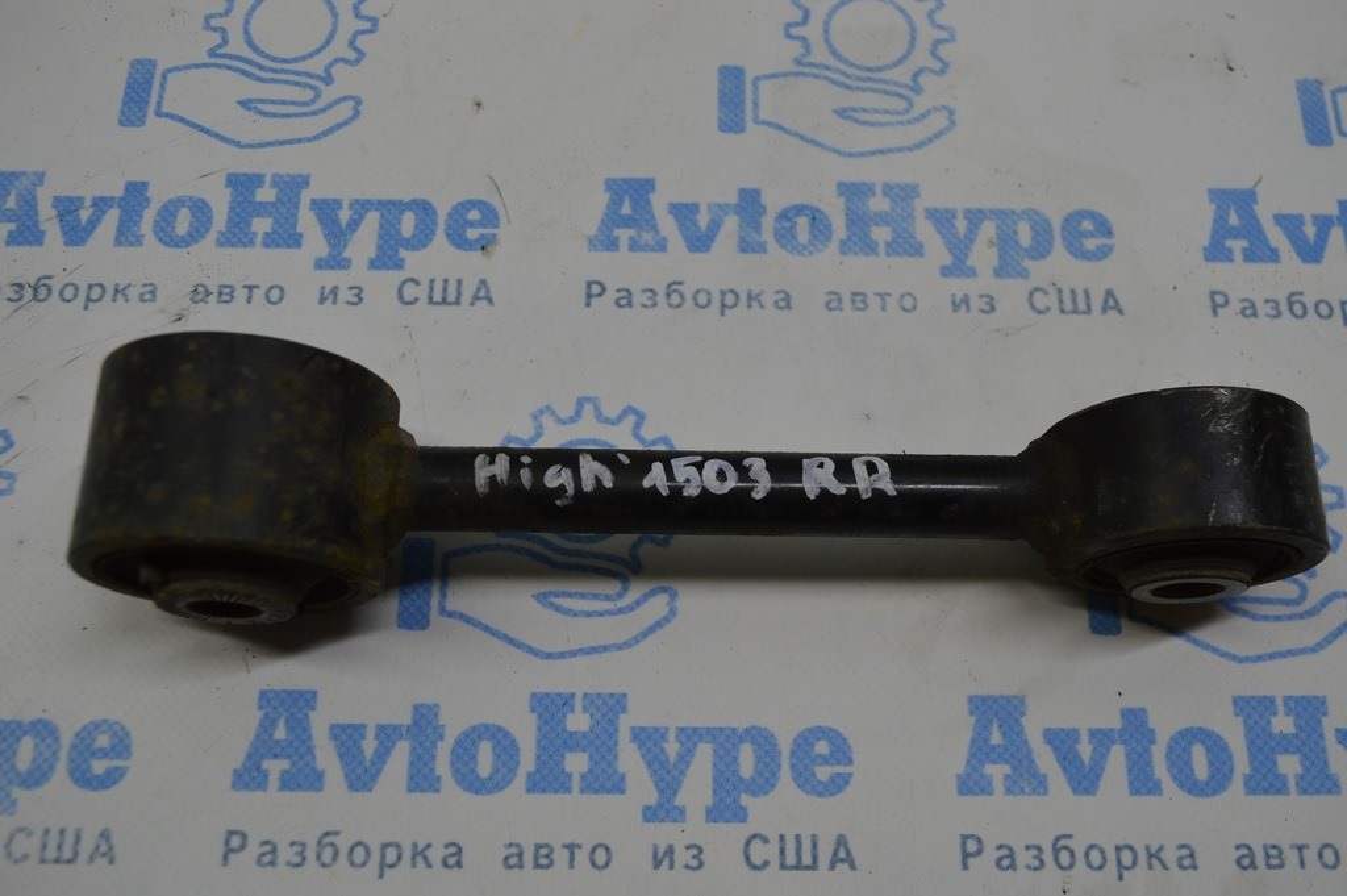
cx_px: 674
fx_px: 1290
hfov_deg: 55.1
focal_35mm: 34
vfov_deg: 38.3
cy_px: 448
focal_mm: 23
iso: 200
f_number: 5.6
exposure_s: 1/60
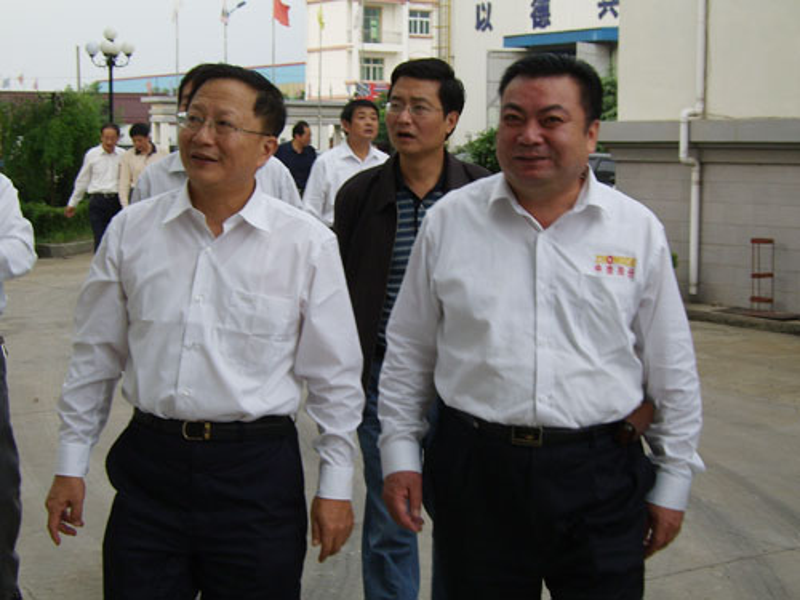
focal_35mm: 70
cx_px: 400
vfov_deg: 21.0
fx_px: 1618
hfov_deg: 27.8
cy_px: 300
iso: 50
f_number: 7
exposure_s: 1/100
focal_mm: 14.5
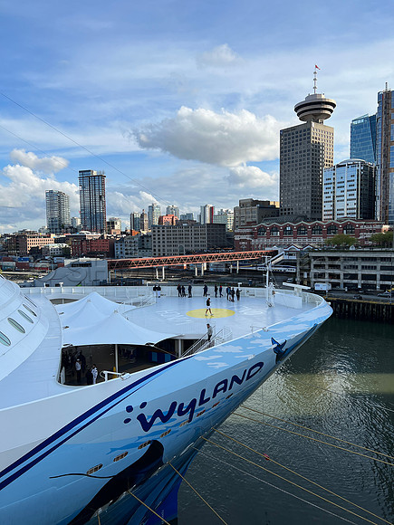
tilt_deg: -2.8
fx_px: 395
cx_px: 197
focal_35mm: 26
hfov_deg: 53.1
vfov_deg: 67.3
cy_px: 262
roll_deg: +1.6
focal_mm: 5.7
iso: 50
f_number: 1.5
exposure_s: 1/3831
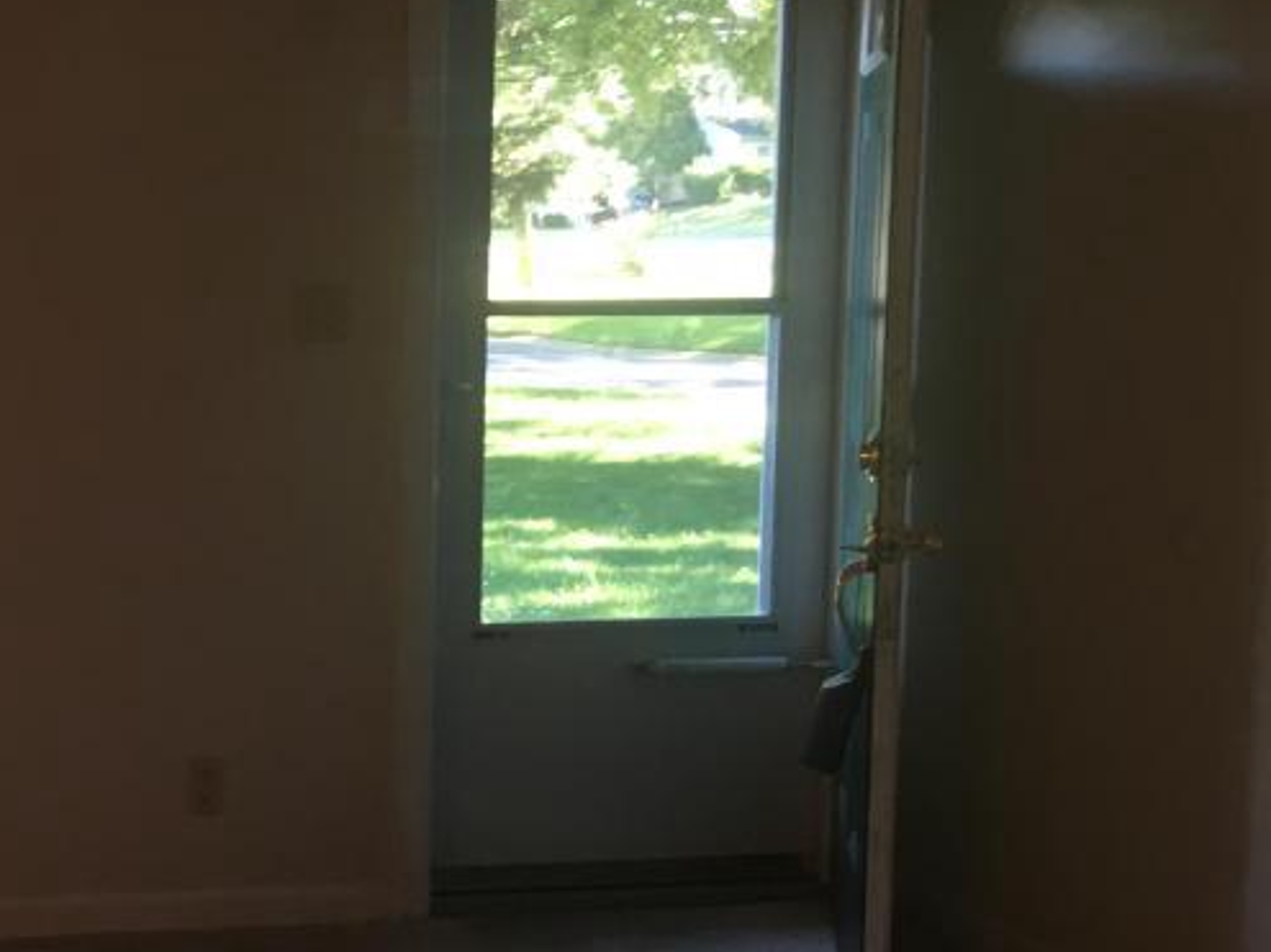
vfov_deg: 24.4
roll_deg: -1.4
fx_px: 2202
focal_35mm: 60
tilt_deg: -2.8
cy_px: 421
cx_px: -23
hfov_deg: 29.8
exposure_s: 1/30
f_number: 2.2
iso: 64
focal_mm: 4.15
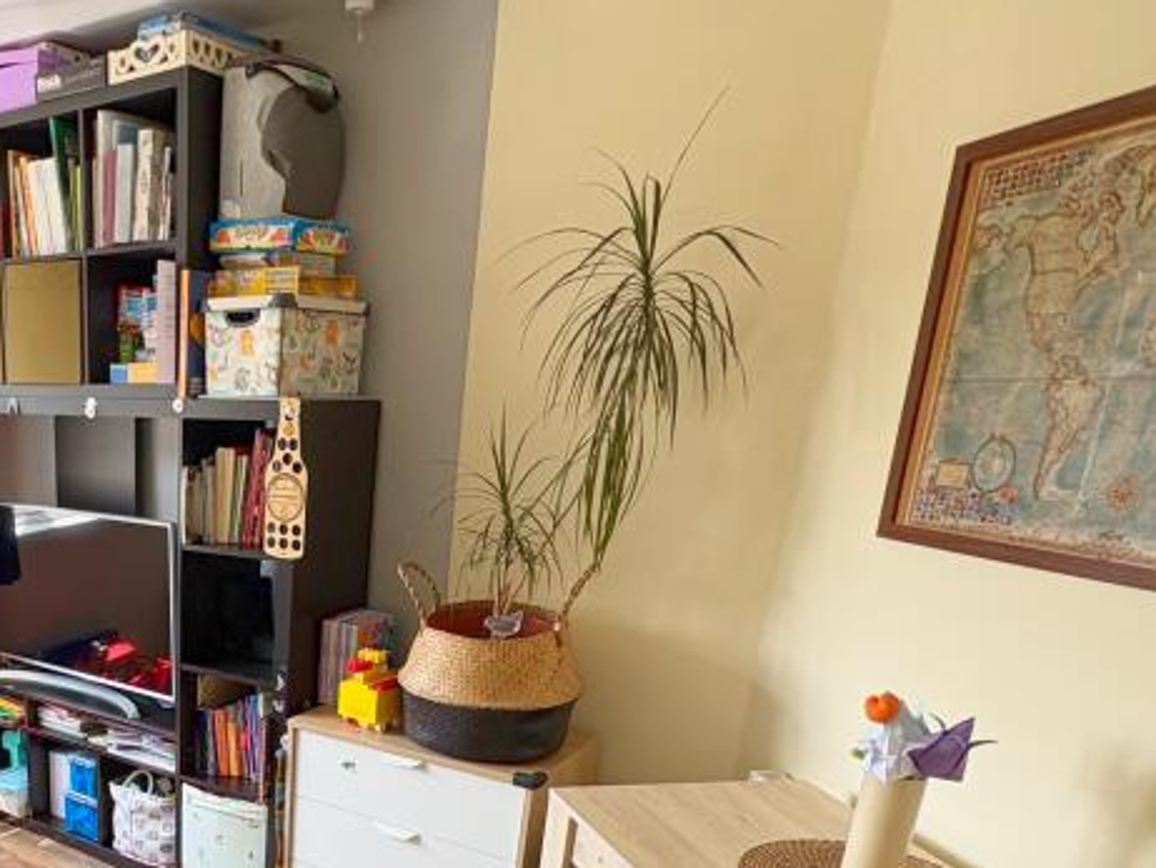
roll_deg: +0.3
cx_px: 178
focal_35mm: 31
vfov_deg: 41.6
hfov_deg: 53.1
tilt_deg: -21.7
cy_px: 790
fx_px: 1036
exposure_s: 1/99
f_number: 2.2
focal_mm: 2.22
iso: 80
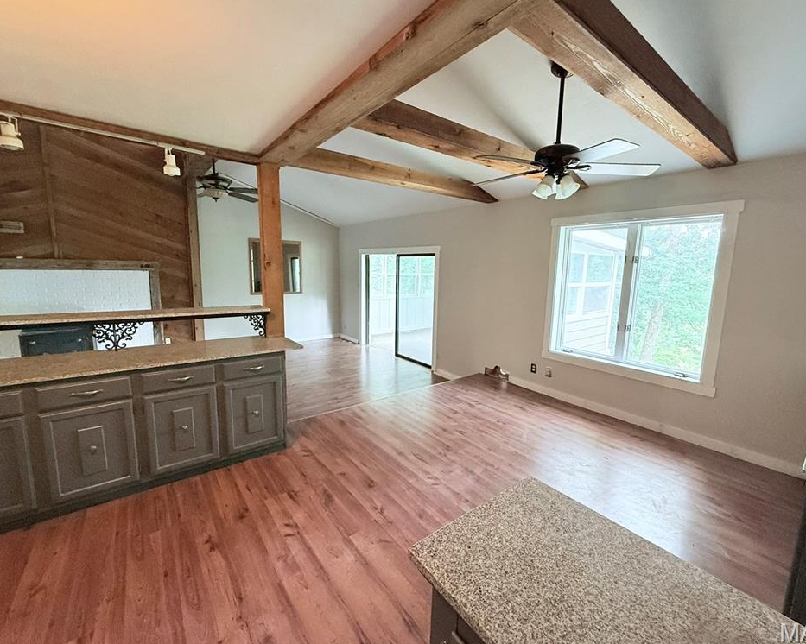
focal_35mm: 15
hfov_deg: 96.7
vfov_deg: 84.0
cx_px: 424
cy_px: 319
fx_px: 358
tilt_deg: -7.5
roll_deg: -1.4
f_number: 2.2
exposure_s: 1/60
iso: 500
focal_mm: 2.22
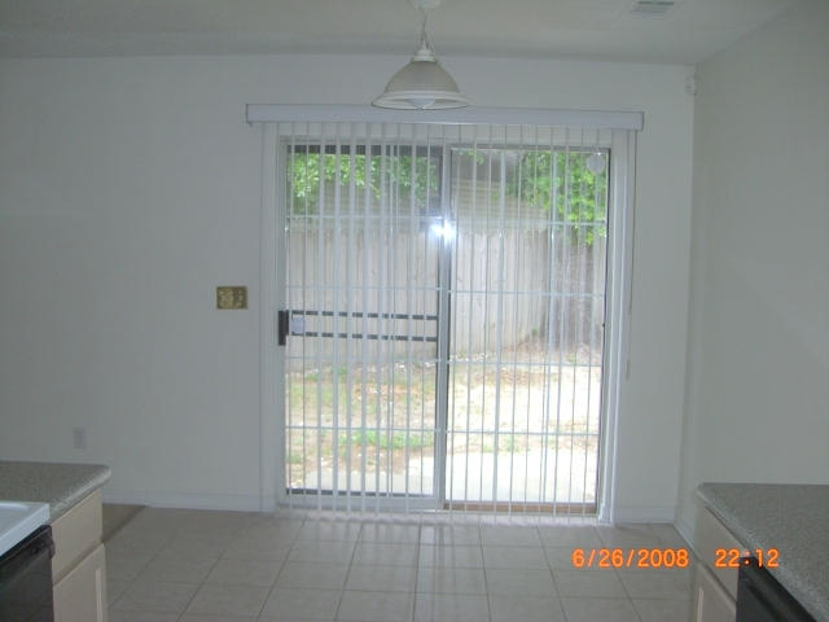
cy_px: 311
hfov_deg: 49.0
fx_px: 910
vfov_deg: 37.7
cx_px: 414
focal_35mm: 38
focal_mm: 6.2
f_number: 2.7
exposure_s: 1/100
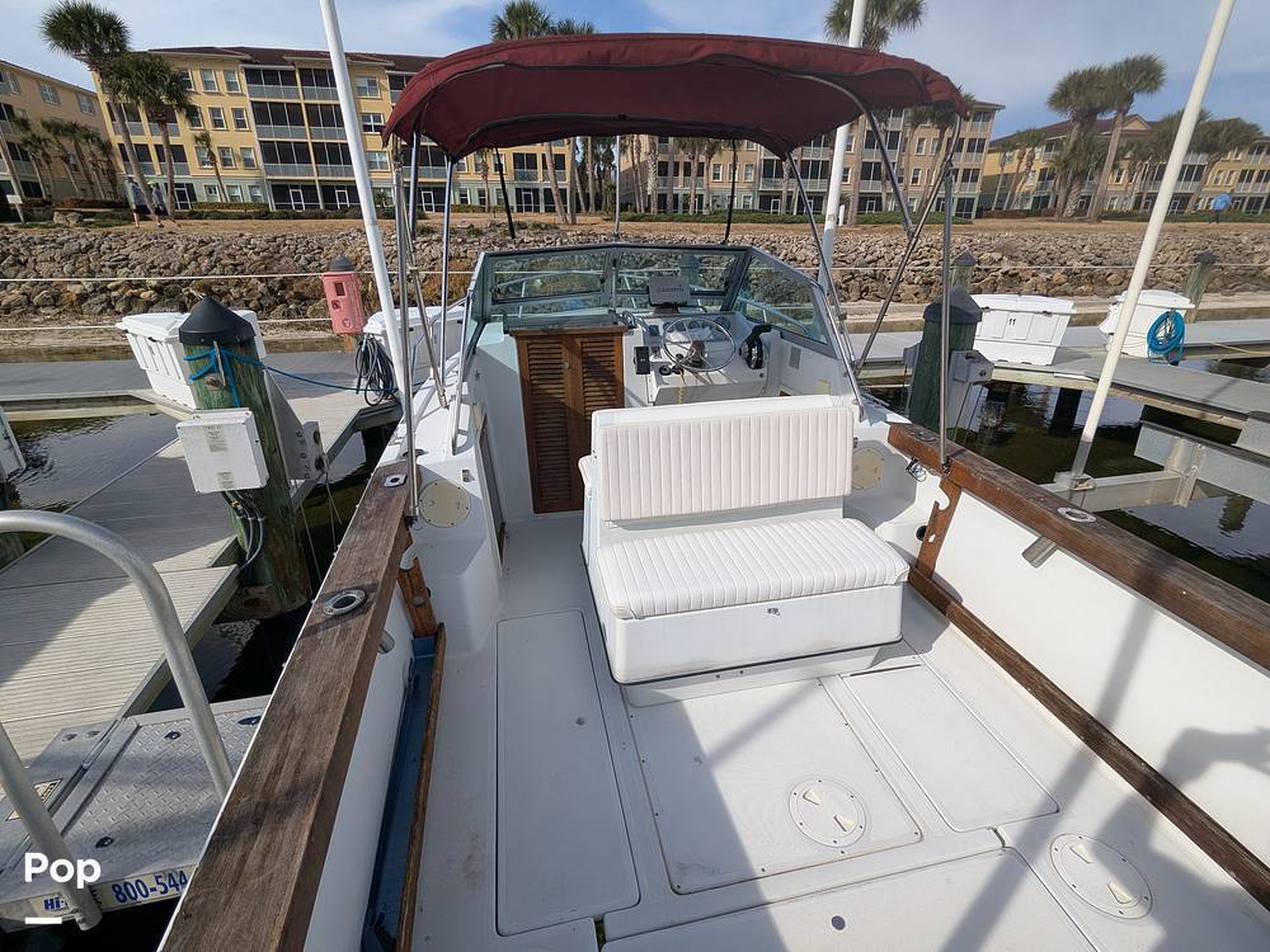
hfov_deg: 94.5
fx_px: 587
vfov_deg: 78.1
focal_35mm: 16
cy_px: 476
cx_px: 635
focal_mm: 2.35
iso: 53
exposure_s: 1/1475
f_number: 2.2
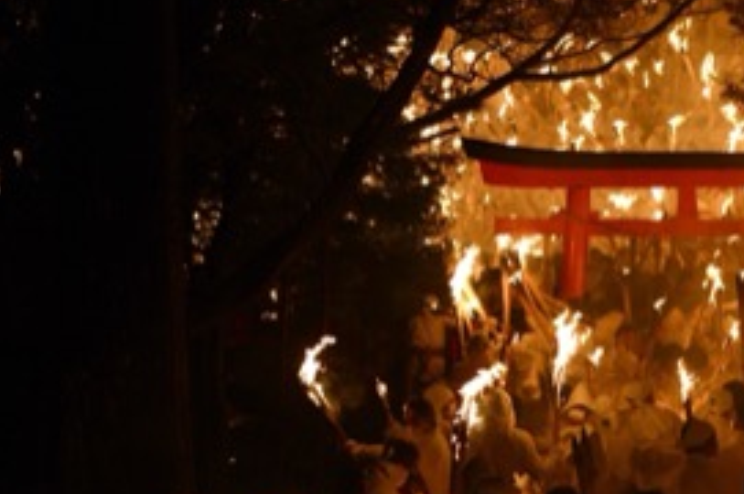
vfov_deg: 11.0
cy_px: 262
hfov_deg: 16.4
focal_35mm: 124
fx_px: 2560
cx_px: 631
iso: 2000
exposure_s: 1/320
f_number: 4
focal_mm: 70
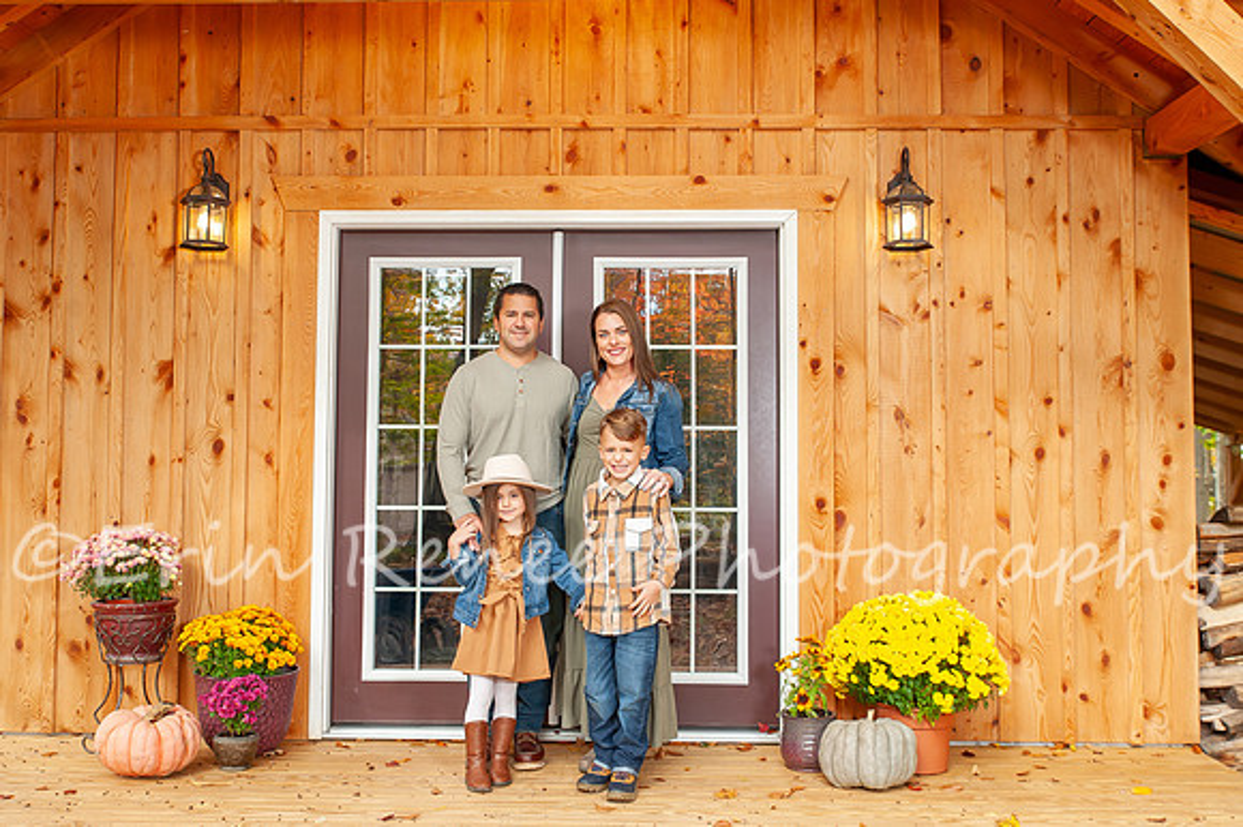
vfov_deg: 34.6
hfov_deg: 50.1
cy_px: 376
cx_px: 602
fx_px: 1328
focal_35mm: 38
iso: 500
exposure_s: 1/160
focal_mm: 34
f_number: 6.3
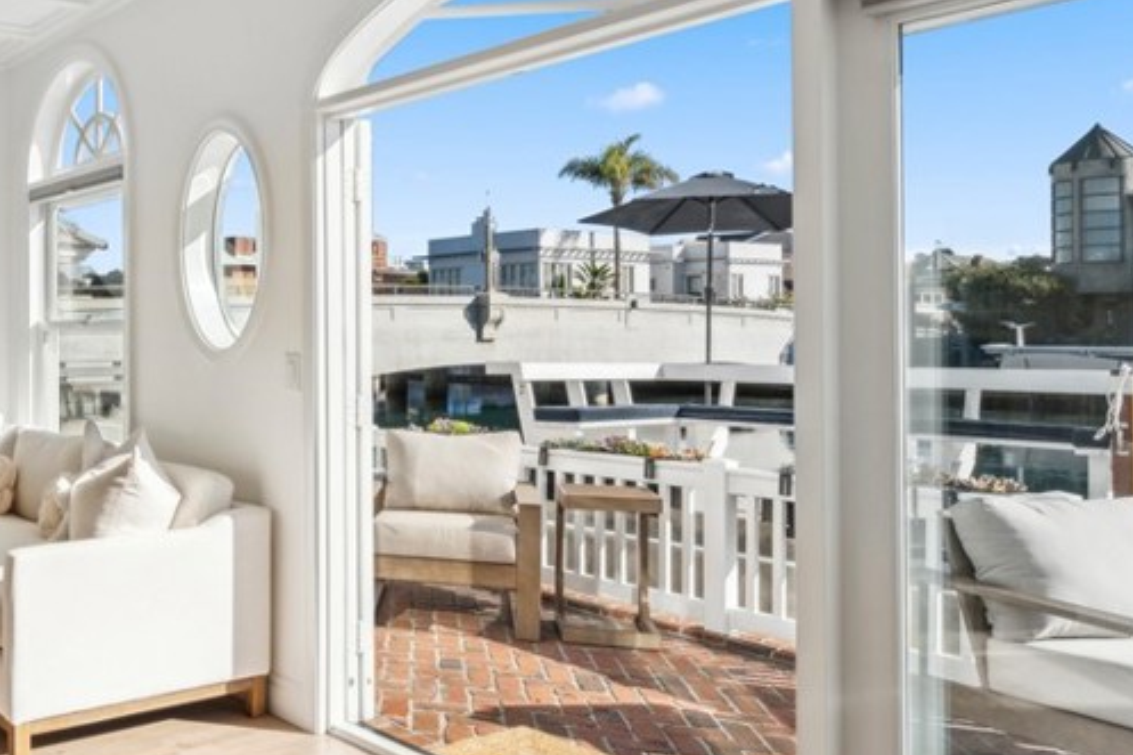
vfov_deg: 39.9
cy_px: 359
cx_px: 139
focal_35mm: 33
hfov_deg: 51.4
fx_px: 1038
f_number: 8
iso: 400
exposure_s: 1/1250
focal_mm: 16
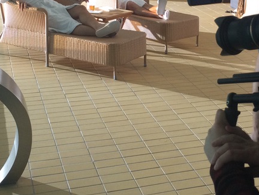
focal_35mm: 69
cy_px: 35
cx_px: 173
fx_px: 517
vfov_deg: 21.0
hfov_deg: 28.0
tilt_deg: -14.4
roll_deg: -1.1
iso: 100
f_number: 2.2
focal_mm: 4.15
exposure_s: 1/30
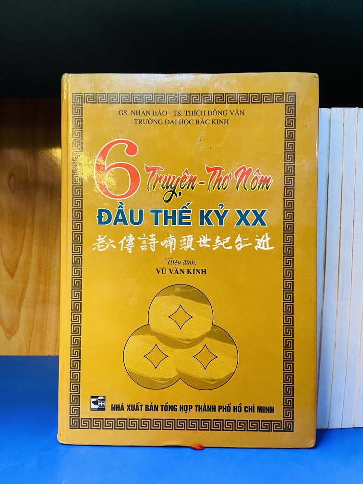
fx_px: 364
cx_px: 182
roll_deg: +0.6
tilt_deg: -2.9
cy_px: 242
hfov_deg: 53.1
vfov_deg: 67.3
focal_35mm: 26
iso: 500
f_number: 1.8
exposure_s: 1/33
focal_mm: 4.25
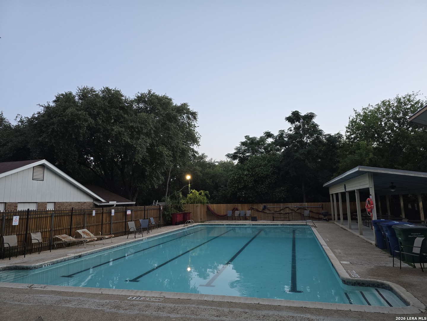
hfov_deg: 73.9
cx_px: 214
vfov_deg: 58.9
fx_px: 284
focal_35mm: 23
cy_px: 160
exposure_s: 1/120
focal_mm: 6.3
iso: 200
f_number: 1.7
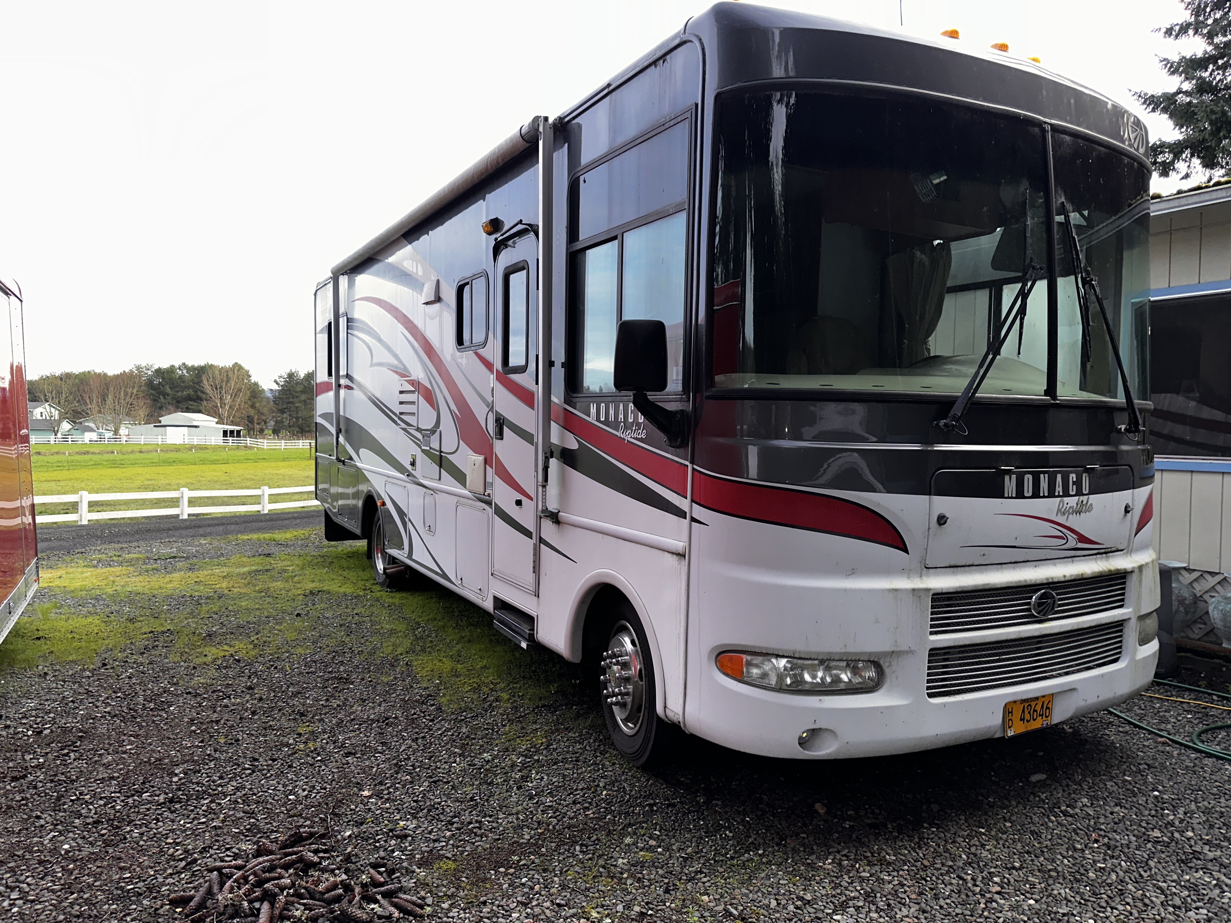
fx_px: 853
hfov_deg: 71.6
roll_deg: -1.0
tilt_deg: -2.0
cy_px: 462
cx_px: 616
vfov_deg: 56.8
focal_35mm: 24
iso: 125
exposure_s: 1/1272
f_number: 1.78
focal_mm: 6.86
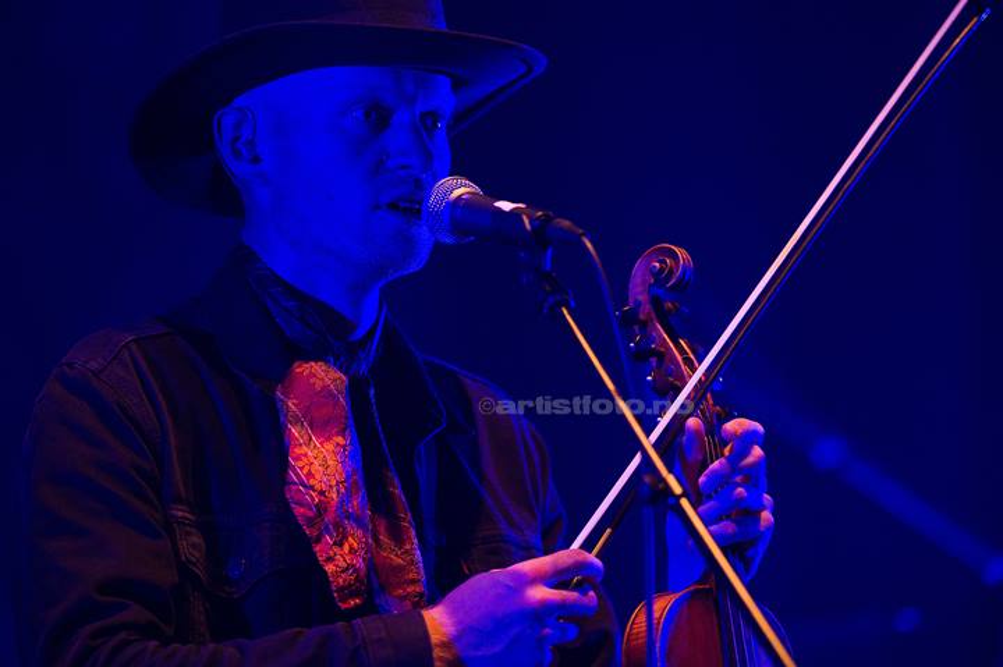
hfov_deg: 6.9
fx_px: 8352
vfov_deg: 4.6
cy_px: 334
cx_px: 502
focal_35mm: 300
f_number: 2.8
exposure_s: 1/1000
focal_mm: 300
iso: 3200
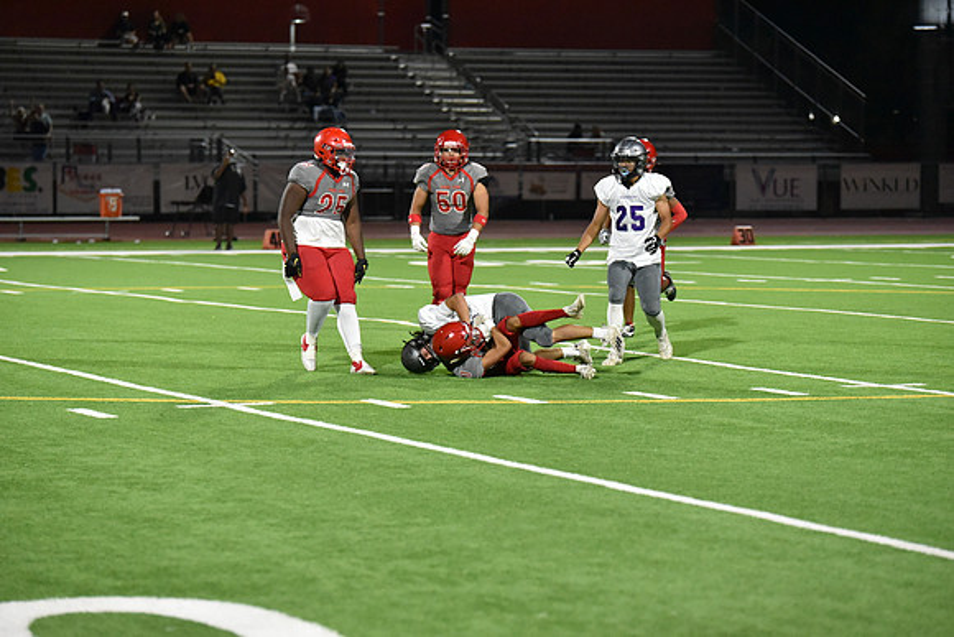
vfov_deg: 10.6
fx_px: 3446
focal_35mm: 130
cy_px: 318
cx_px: 477
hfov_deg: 15.8
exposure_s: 1/1000
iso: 9000
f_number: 2.8
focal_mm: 130
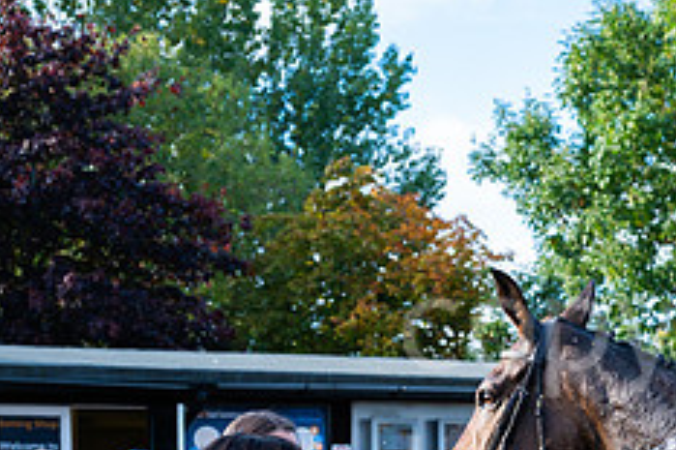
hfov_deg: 22.1
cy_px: 511
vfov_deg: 15.4
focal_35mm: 86
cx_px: 783
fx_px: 1614
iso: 500
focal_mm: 34.5
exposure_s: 1/640
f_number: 4
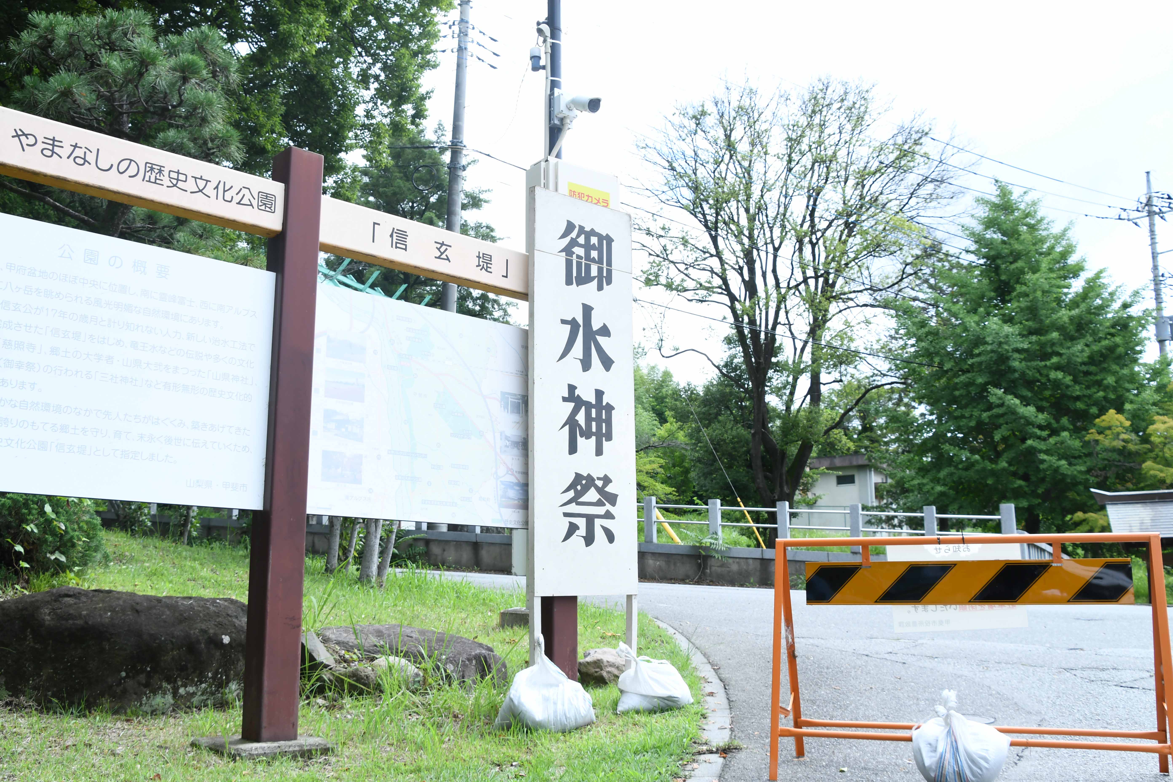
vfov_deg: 40.0
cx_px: 586
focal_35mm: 33
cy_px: 391
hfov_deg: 57.2
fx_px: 1075
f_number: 7.1
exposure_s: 1/250
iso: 200
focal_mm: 22
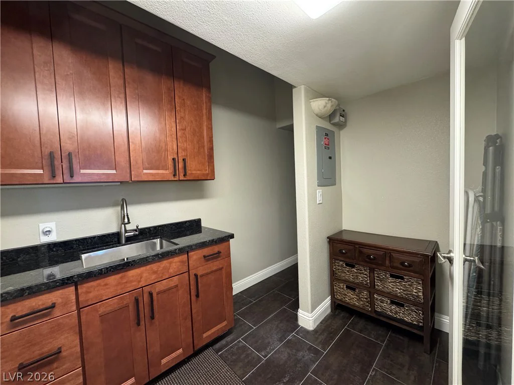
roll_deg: +3.0
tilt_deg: -3.4
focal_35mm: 14
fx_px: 208
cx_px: 257
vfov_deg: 85.7
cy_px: 192
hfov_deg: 102.1
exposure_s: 1/60
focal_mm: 2.22
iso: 400
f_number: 2.2
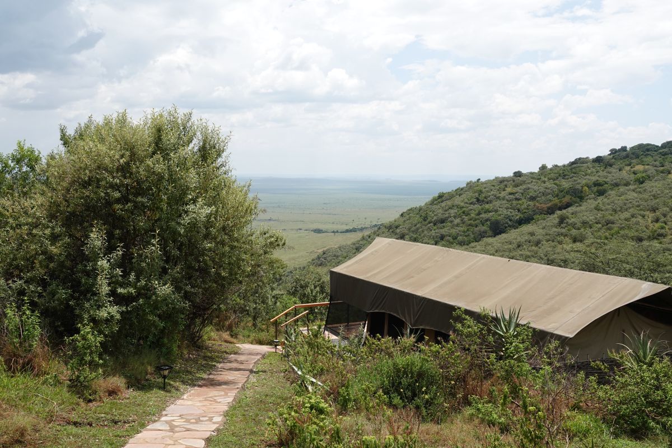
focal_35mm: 36
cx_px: 336
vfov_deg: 36.9
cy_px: 224
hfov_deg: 53.1
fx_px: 672
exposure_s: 1/800
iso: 100
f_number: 4
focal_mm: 13.31
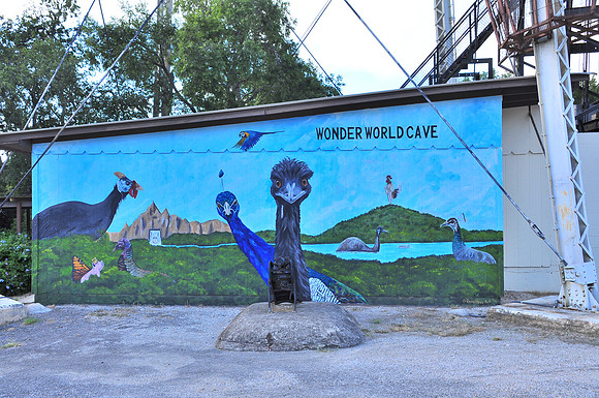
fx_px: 598
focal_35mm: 36
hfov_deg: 53.2
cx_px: 300
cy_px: 199
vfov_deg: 36.8
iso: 200
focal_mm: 24
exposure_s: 1/200
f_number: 8
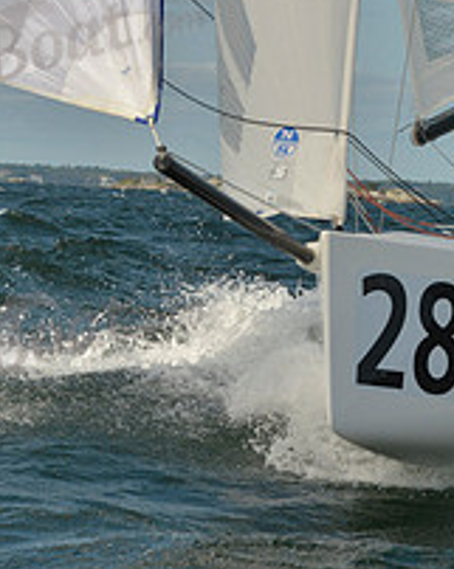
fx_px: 3182
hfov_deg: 8.1
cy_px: 165
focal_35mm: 189
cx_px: 352
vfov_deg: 10.2
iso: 400
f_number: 10
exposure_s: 1/1600
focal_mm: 70
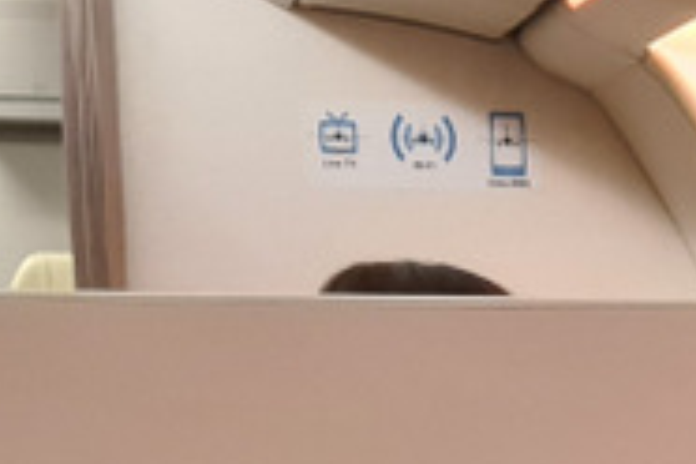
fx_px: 2803
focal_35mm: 145
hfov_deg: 13.7
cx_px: 883
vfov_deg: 8.5
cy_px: 1175
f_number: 1.8
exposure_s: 1/50
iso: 400
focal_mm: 5.4
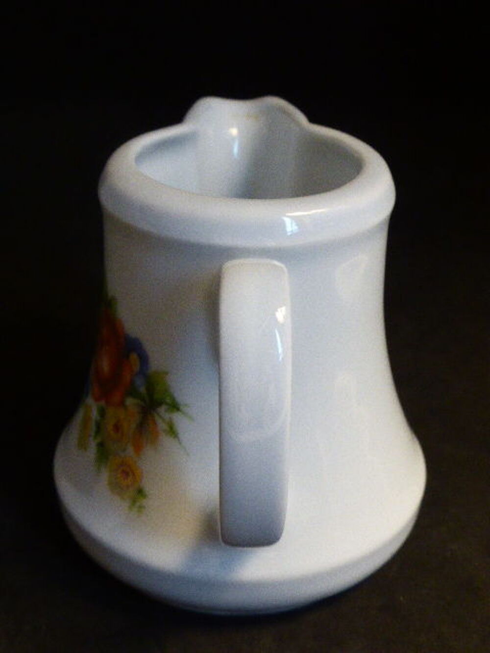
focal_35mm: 53
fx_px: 1000
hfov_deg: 27.5
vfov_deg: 36.2
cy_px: 326
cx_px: 245
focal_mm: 9
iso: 800
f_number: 4.4
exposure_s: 1/40
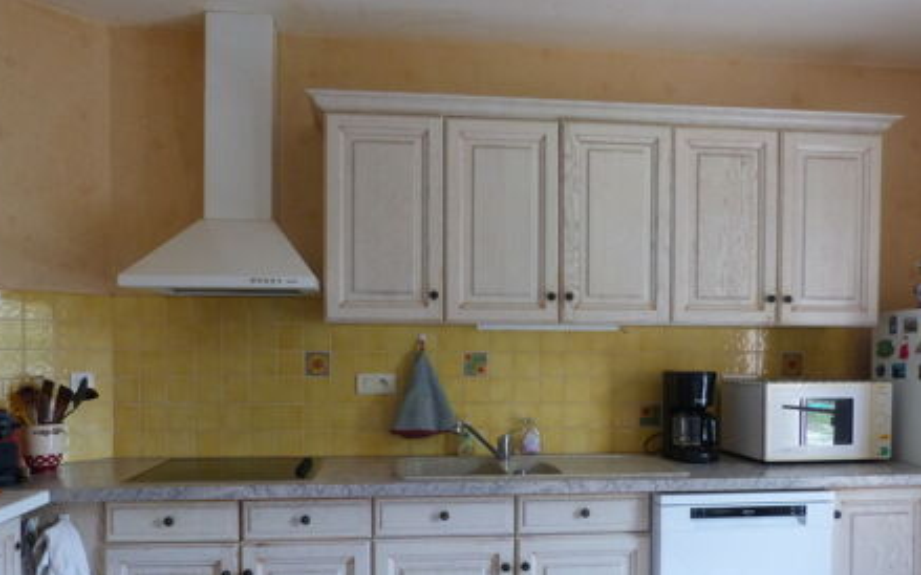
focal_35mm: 29
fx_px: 728
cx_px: 472
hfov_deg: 64.6
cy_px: 376
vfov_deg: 42.6
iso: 320
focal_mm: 4.5
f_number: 2.8
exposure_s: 1/60
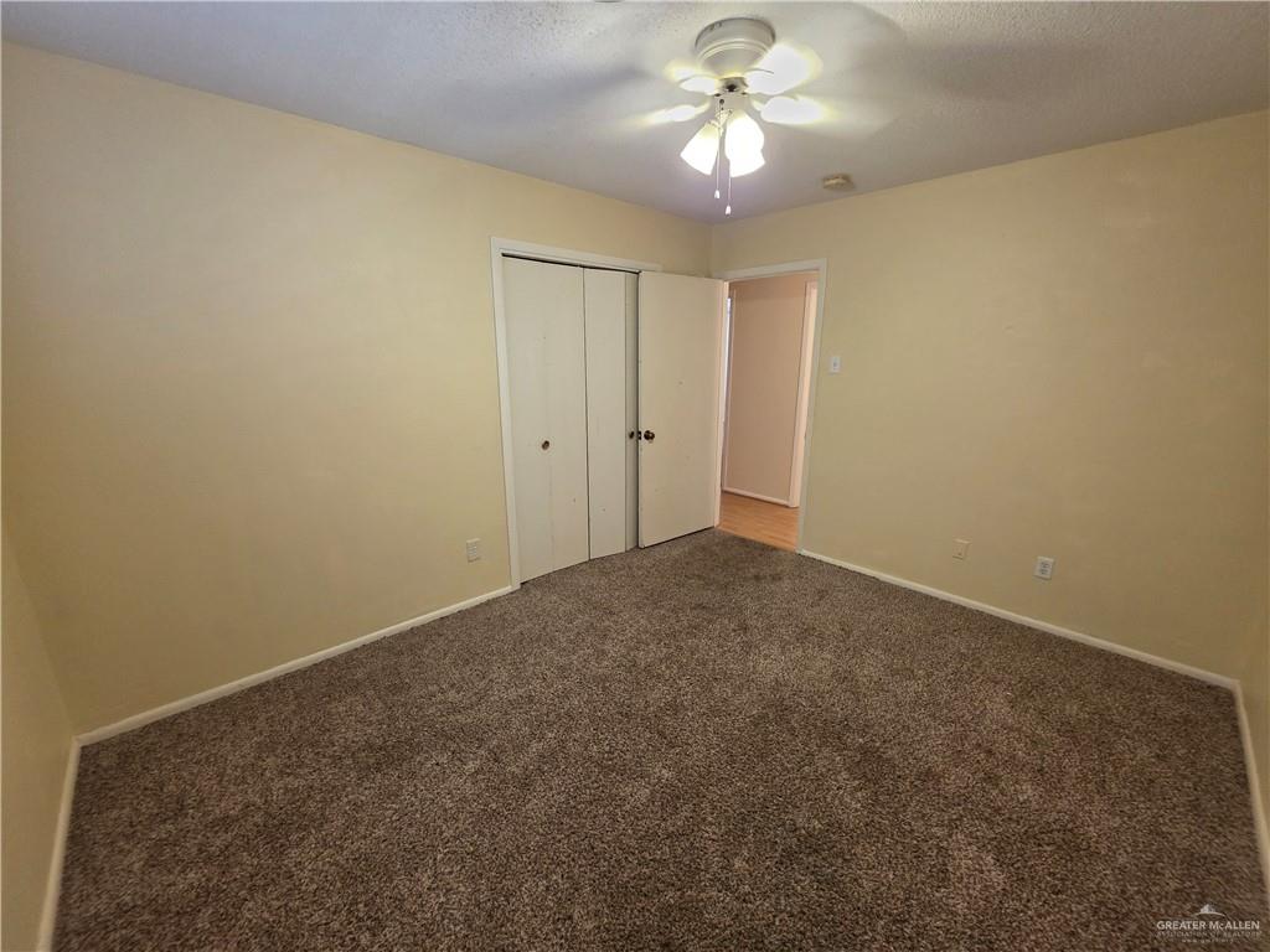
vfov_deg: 89.9
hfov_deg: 106.2
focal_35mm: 13
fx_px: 477
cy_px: 476
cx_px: 635
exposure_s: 1/60
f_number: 1.9
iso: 320
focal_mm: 2.2
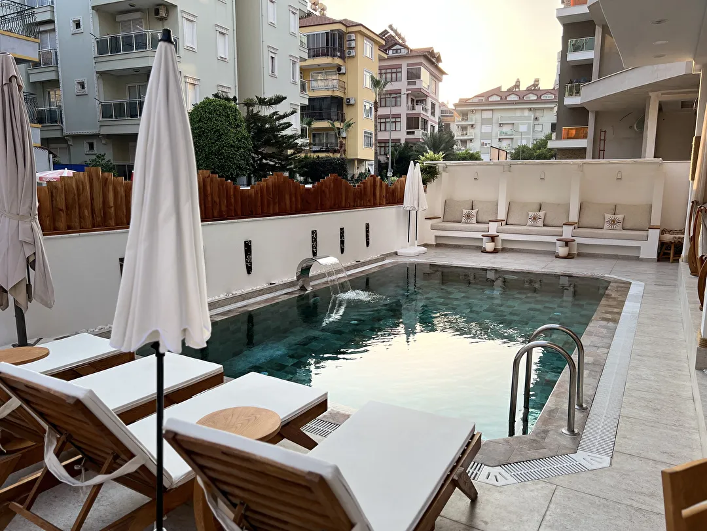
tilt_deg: -9.3
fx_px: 531
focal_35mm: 26
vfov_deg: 53.1
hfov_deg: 67.3
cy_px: 266
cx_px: 354
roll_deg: -0.1
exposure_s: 1/1147
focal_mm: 5.7
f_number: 1.5
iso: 50
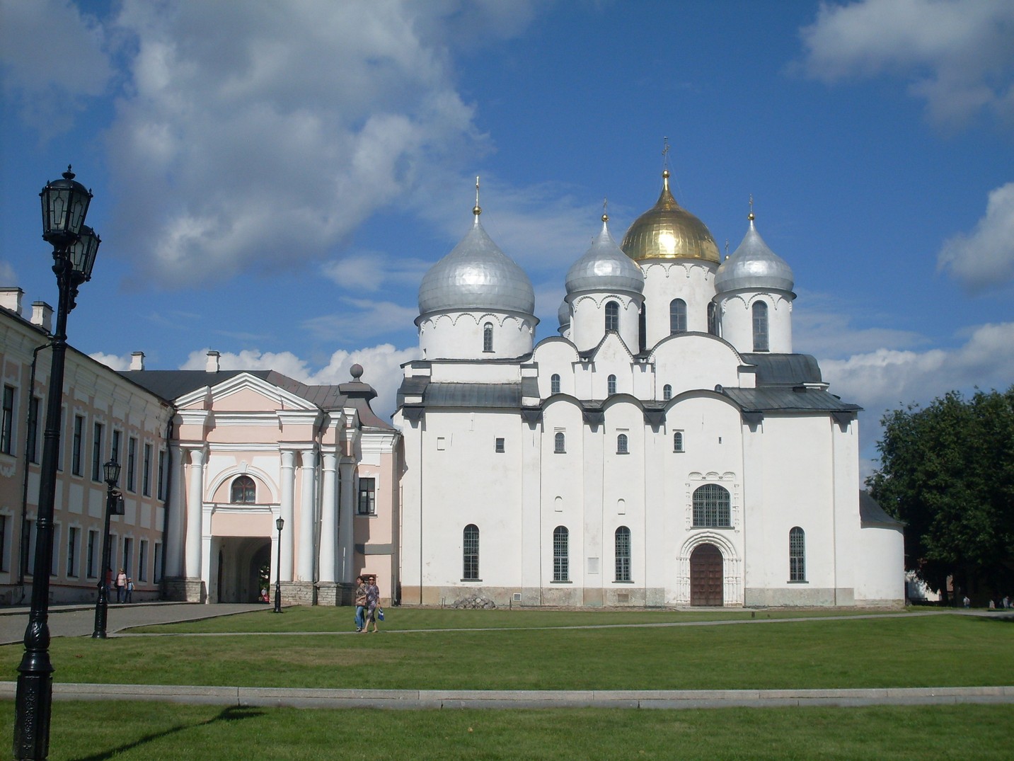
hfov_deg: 38.9
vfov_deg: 29.7
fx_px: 1435
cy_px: 380
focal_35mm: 49
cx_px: 507
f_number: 9.1
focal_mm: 8.1
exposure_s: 1/500
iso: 80
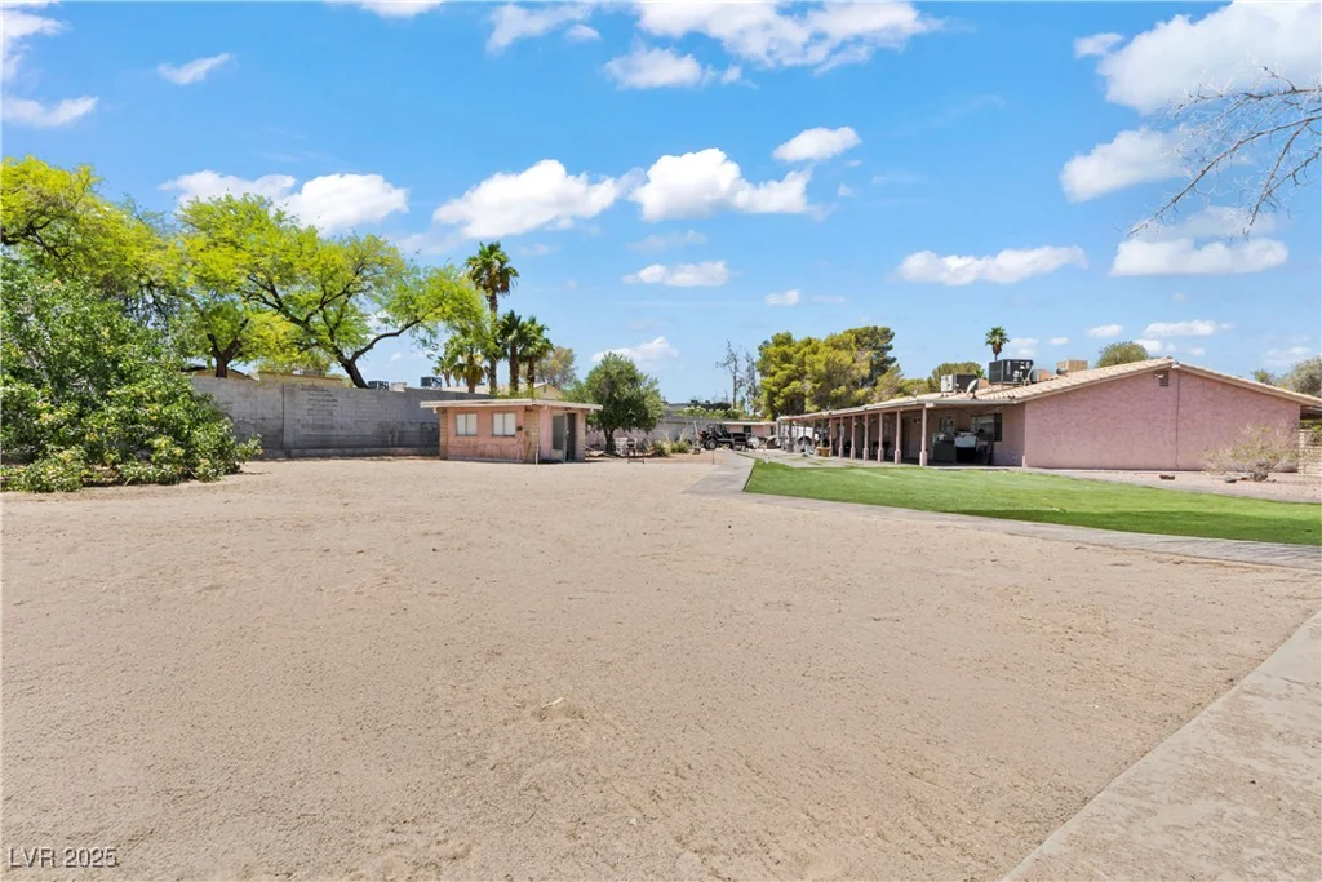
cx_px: 661
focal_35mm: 16
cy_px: 441
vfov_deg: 73.8
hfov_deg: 96.7
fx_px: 588
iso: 200
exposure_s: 1/30
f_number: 9
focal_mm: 16
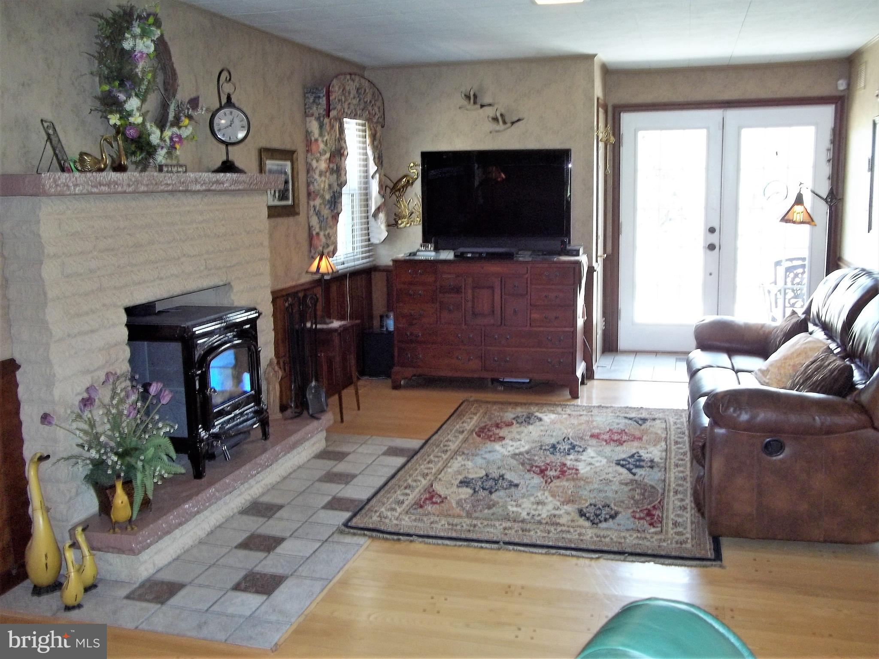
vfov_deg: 44.1
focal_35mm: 32
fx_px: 812
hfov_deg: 56.8
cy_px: 330
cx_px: 440
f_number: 2.9
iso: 160
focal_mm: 5.7
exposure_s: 1/30
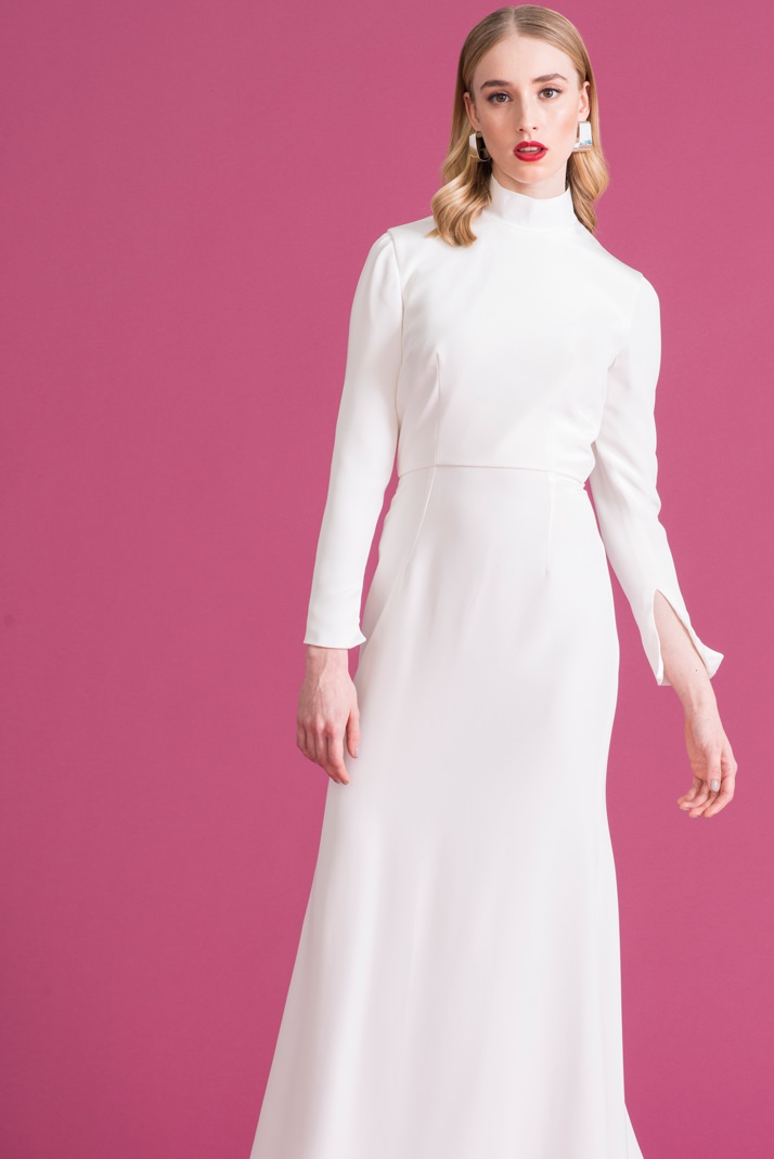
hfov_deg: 11.5
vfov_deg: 17.2
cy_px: 648
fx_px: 3835
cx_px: 533
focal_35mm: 119
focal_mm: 85
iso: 100
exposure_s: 1/125
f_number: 11
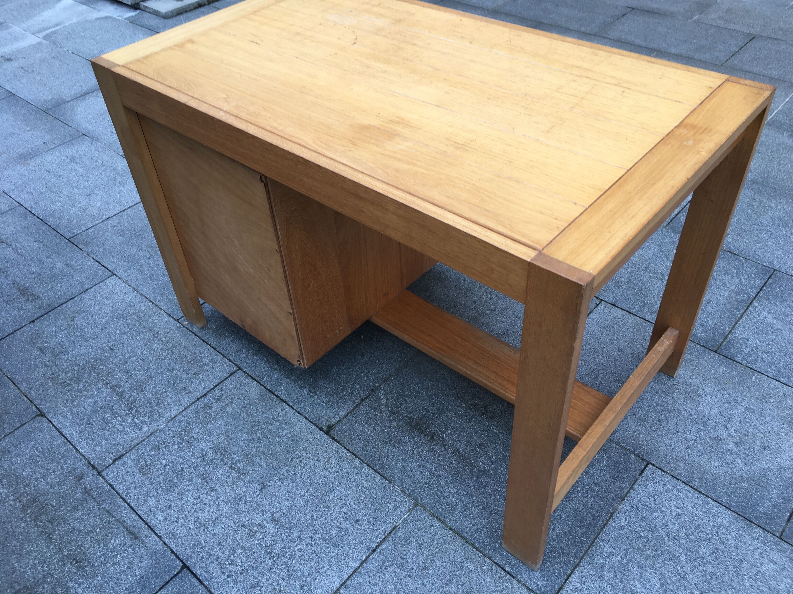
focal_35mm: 29
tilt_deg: -41.4
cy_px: 297
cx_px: 396
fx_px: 664
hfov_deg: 61.7
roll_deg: +2.0
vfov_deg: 48.2
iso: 25
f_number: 2.2
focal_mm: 4.15
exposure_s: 1/102
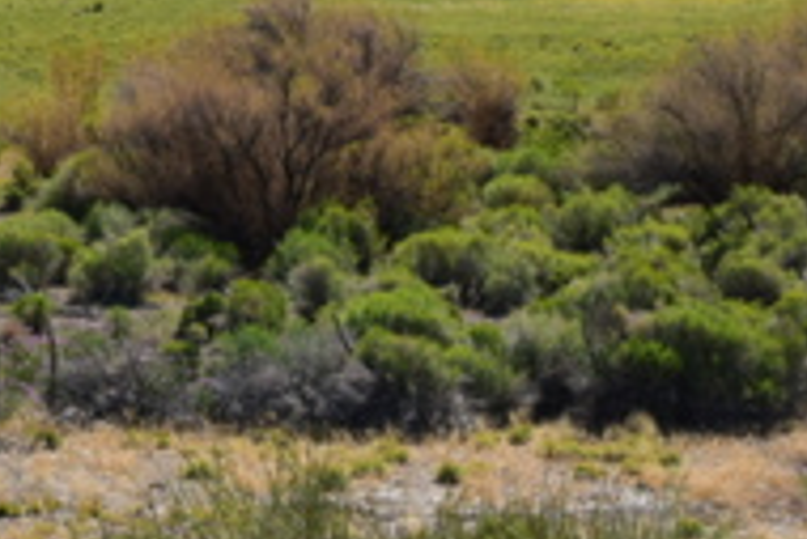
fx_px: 4531
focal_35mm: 202
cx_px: 34
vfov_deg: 6.7
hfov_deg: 10.1
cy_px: -312
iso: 280
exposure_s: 1/500
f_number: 11
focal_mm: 40
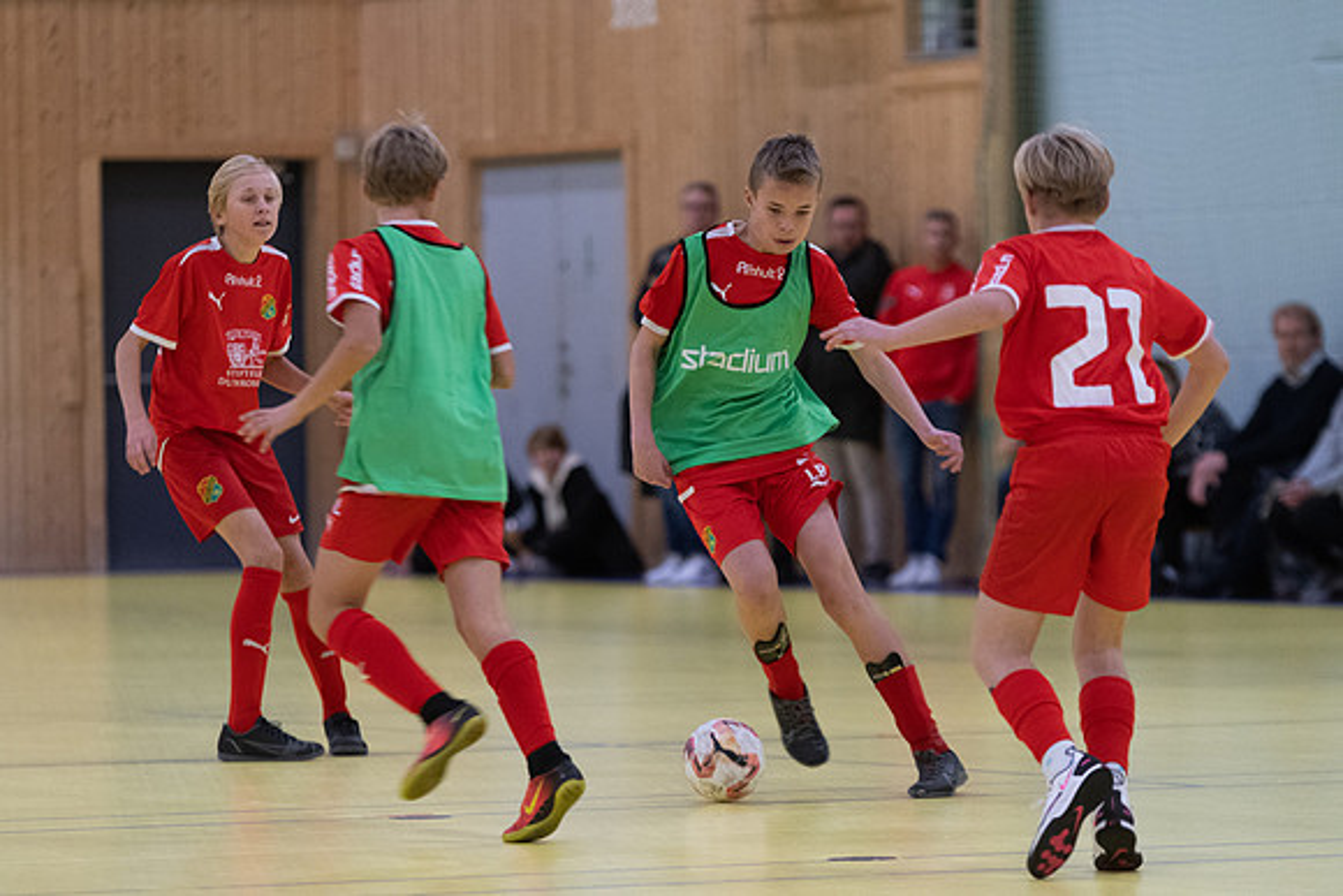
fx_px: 8955
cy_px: 448
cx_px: 672
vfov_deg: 5.7
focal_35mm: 240
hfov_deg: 8.6
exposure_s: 1/400
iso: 3600
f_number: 3.2
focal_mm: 160
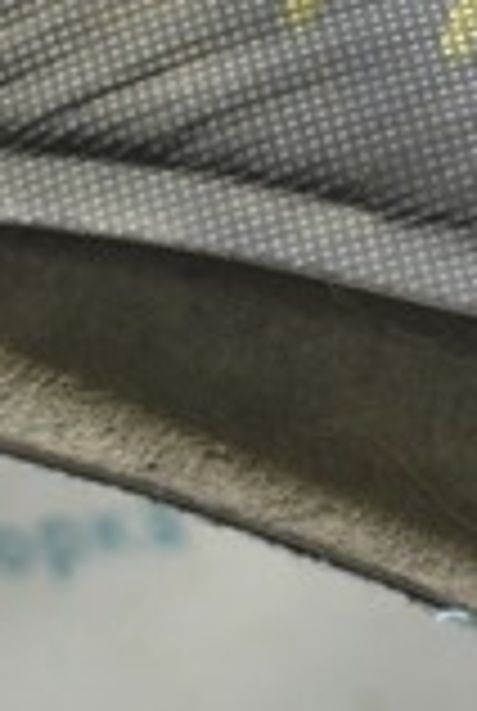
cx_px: 333
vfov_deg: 8.9
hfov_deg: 6.0
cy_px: -79
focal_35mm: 230
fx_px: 4551
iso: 400
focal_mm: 38
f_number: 5.6
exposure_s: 1/15
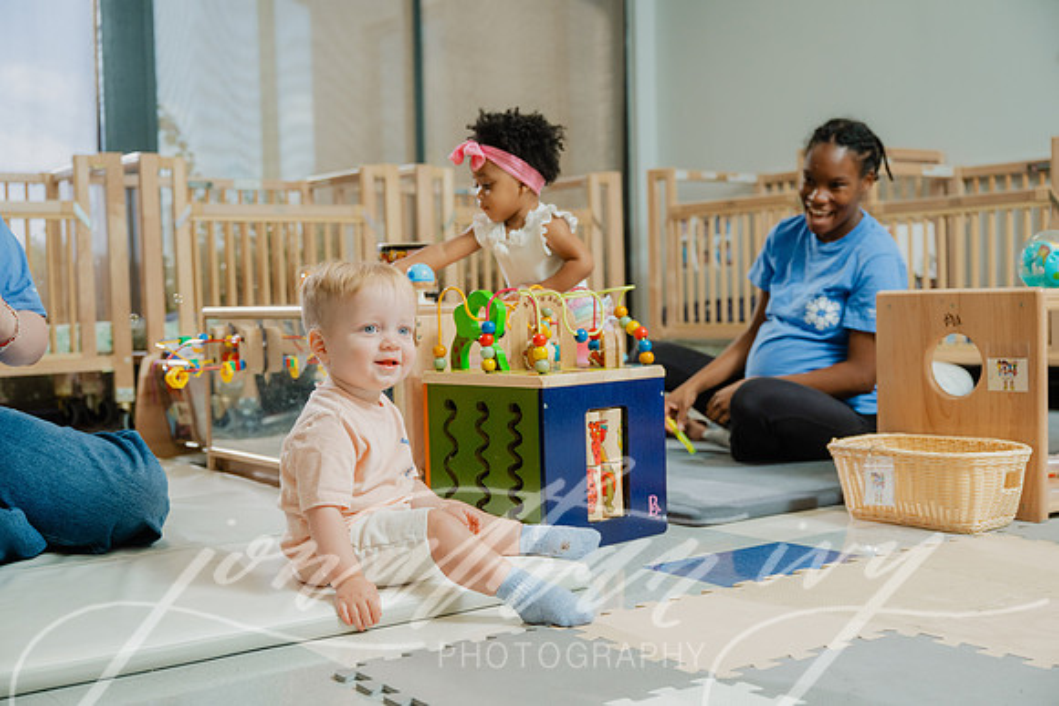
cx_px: 530
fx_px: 1324
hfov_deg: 43.6
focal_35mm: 45
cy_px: 353
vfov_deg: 29.9
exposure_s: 1/200
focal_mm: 45
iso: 640
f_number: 3.5
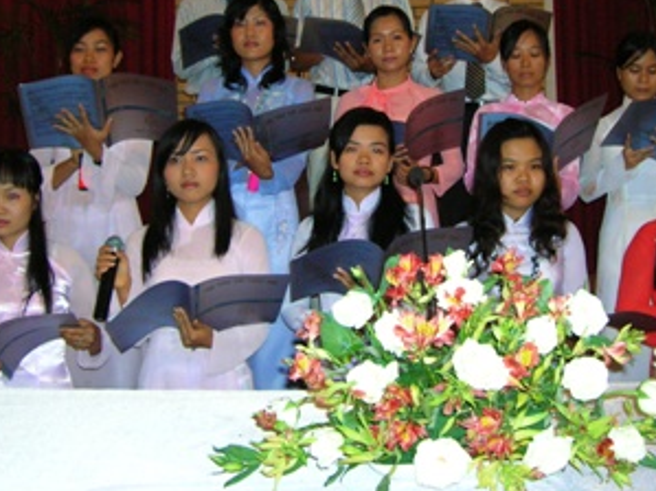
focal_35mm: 51
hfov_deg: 37.5
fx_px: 966
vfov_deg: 28.2
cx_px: 355
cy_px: 127
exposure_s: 1/60.1
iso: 165
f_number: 2.9
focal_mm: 5.7
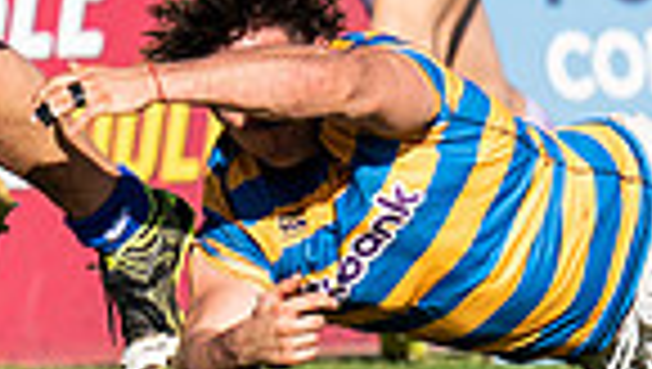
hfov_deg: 0.8
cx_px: -547
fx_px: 46808
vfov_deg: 0.5
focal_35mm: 2704
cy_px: -90
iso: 100
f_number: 2.8
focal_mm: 400
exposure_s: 1/1250
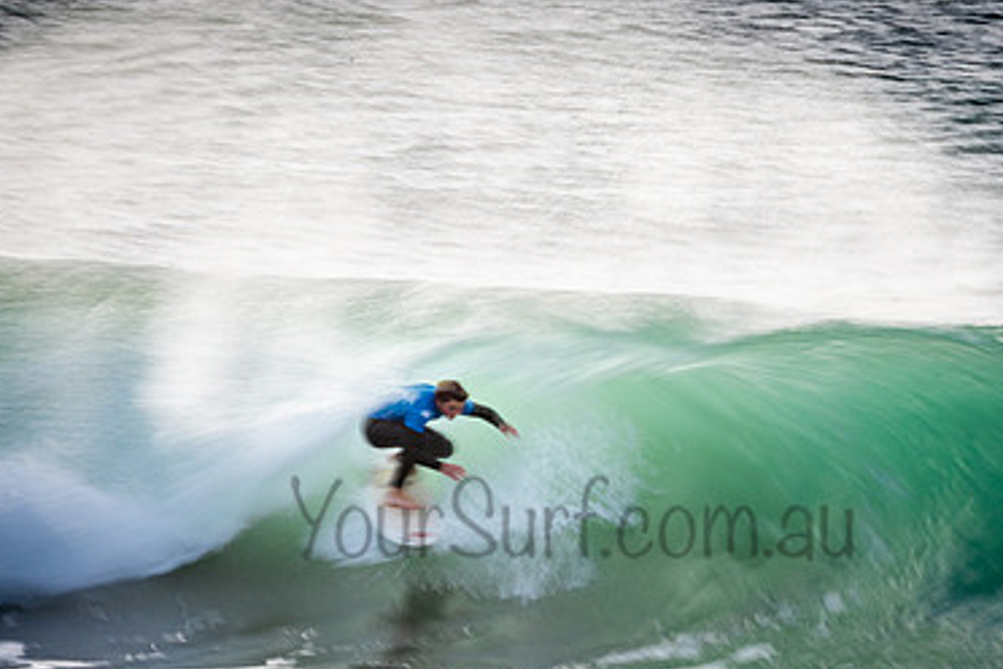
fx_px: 26689
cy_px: 476
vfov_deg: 1.4
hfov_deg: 2.2
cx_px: 599
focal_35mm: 958
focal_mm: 500
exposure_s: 1/20
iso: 64
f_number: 32
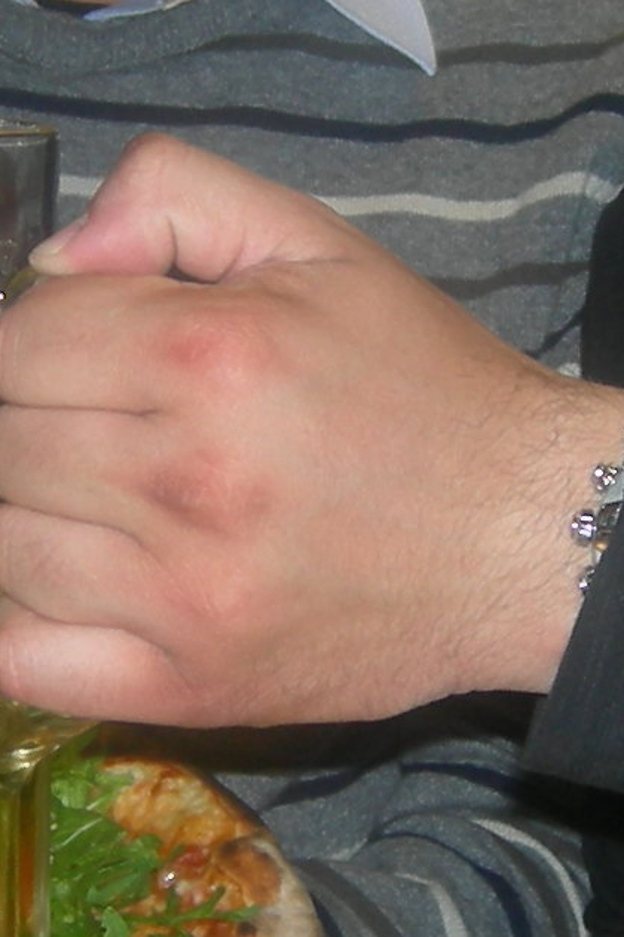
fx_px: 4004
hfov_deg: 8.9
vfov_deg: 13.3
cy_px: 338
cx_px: 346
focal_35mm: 154
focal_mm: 7.5
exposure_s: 1/60.1
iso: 64
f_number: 2.7
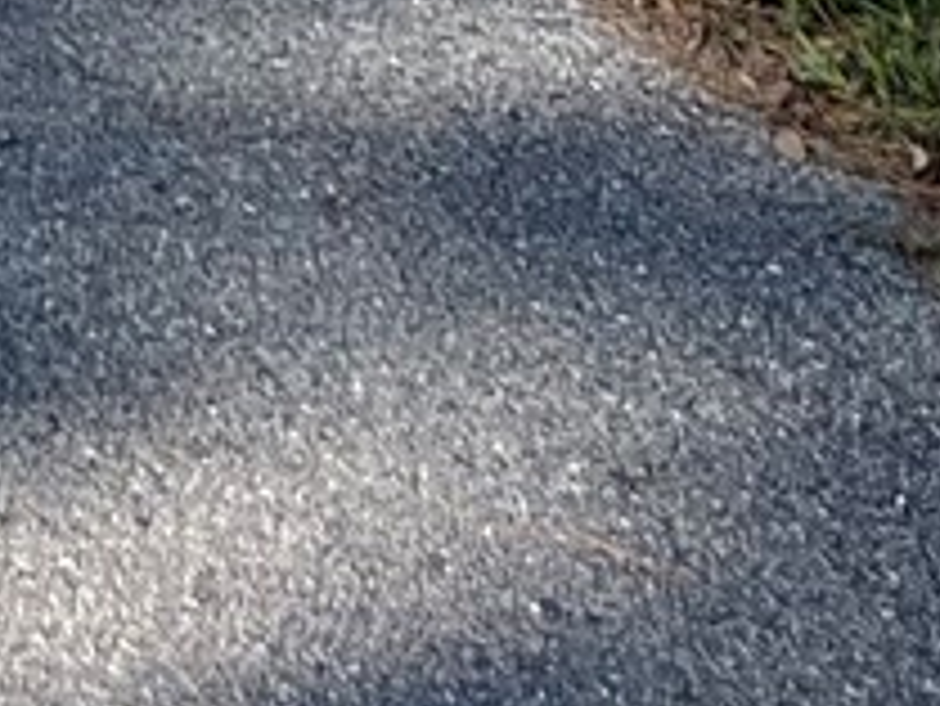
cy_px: -1727
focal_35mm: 199
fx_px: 5407
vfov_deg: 6.5
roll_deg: -1.3
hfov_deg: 9.0
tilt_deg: -3.0
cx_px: -1255
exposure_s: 1/2695
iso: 50
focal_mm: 5.7
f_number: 1.5
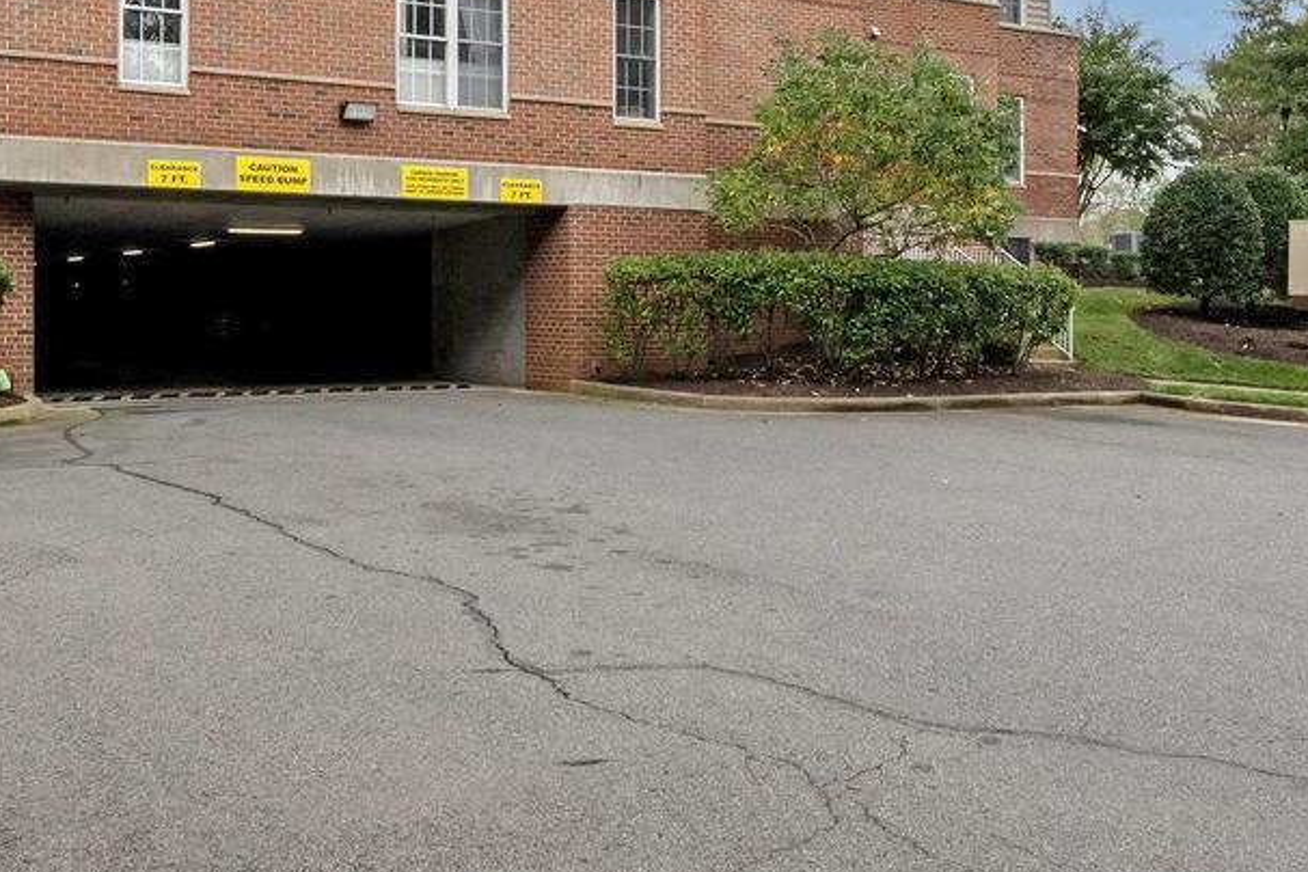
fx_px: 1381
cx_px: 637
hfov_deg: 50.7
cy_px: -132
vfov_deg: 30.6
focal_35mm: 38
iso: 1250
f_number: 8
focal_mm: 16
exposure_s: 1/4000
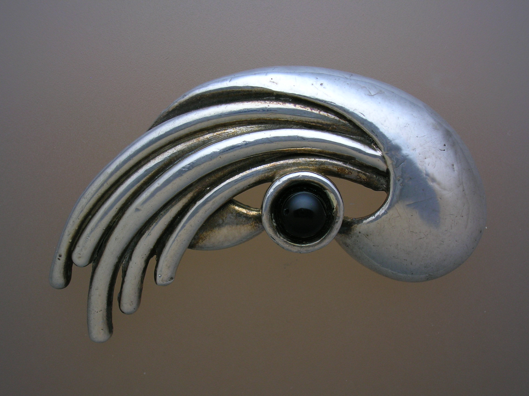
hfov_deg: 35.6
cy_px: 198
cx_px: 264
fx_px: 825
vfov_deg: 27.0
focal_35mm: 54
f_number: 3.4
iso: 50
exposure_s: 1/10.2
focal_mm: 9
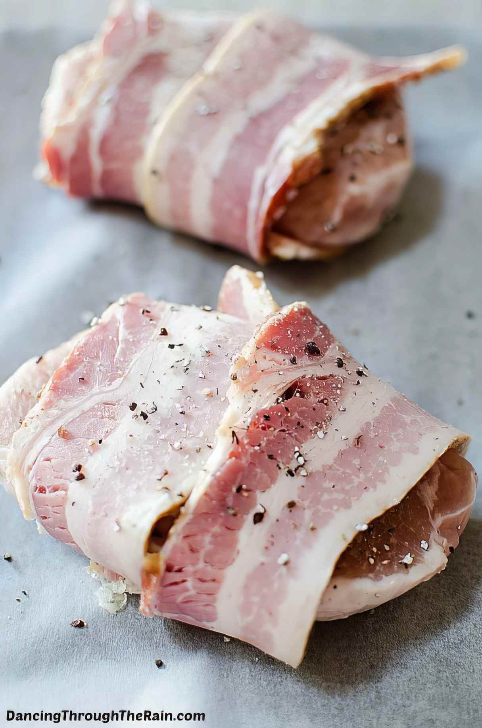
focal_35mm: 52
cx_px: 241
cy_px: 364
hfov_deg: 25.6
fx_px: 1059
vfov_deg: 37.9
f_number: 3.2
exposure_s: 1/40
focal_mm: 35
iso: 250
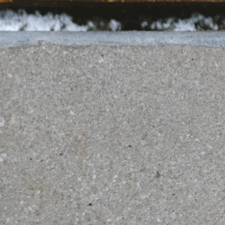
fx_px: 3662
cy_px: -142
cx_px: 592
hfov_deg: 3.5
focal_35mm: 498
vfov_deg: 3.5
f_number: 1.8
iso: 100
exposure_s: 1/320
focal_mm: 56
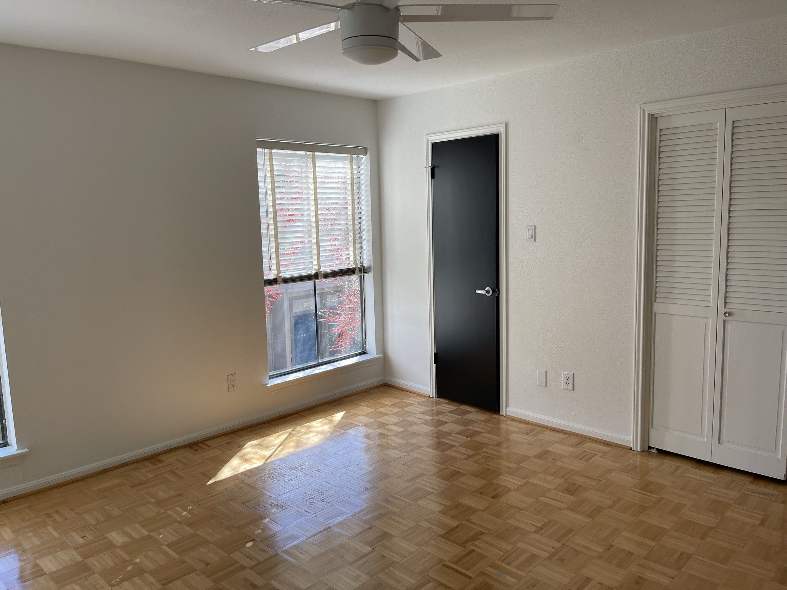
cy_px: 295
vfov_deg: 53.1
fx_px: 591
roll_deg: +0.6
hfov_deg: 67.3
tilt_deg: -6.4
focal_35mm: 26
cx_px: 394
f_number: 1.6
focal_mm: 5.1
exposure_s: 1/222
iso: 32
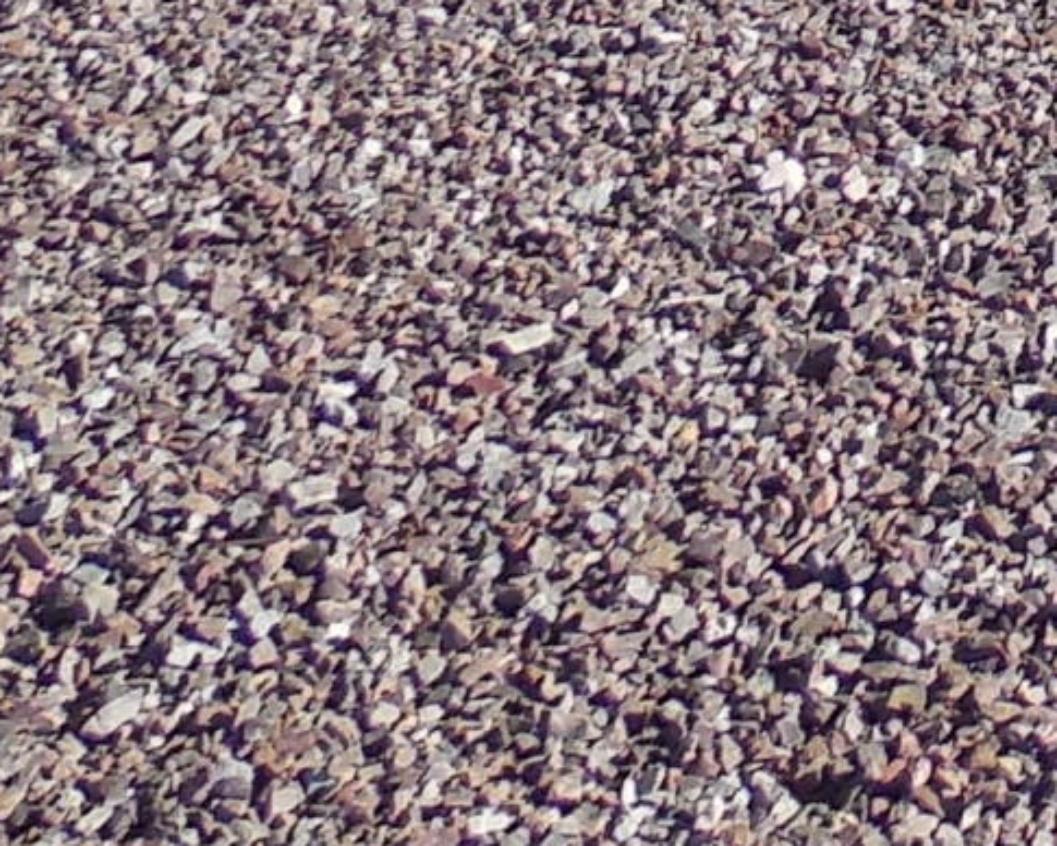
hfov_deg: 11.1
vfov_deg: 8.8
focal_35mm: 151
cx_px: 2358
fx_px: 4724
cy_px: -1474
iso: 125
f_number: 3.1
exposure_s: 1/1600
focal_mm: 4.5
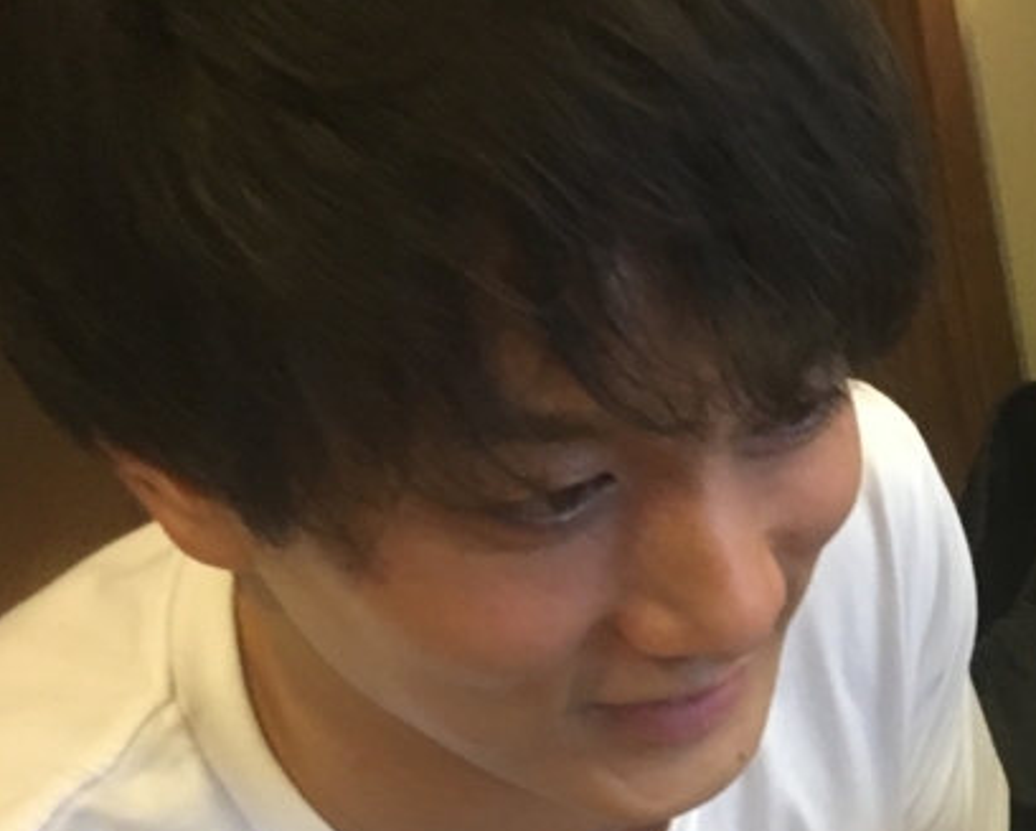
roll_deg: +12.7
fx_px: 2179
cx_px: 1074
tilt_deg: -40.9
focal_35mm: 71
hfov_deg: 25.2
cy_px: 971
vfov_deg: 20.3
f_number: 2.2
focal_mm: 4.15
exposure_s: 1/30
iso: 200
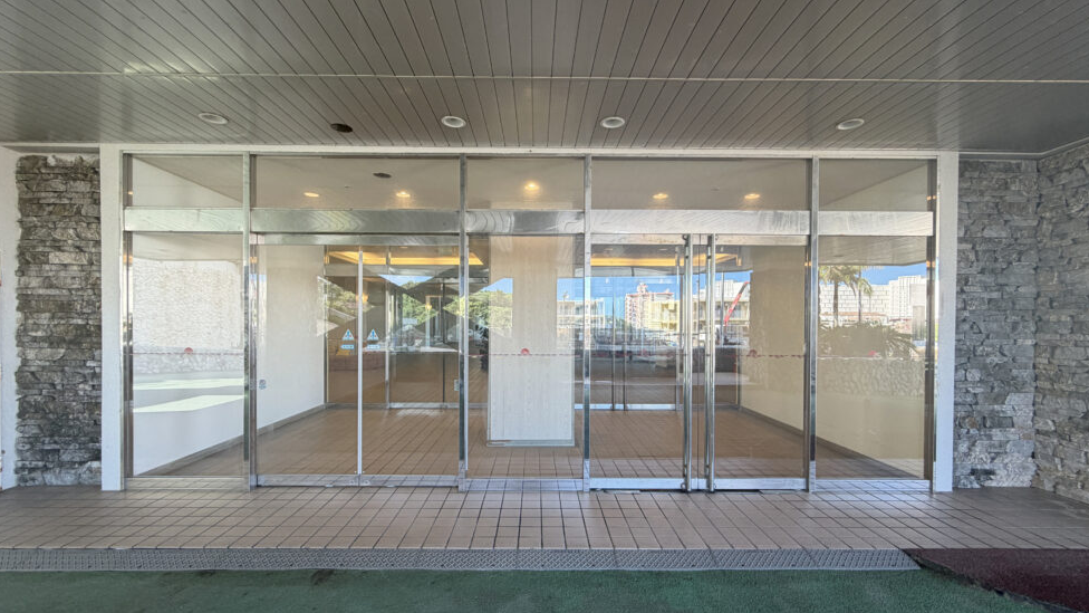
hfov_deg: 99.4
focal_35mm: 16
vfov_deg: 67.0
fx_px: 462
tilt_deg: -0.4
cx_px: 541
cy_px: 328
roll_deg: +0.4
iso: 100
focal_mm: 2.22
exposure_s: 1/120
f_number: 2.2
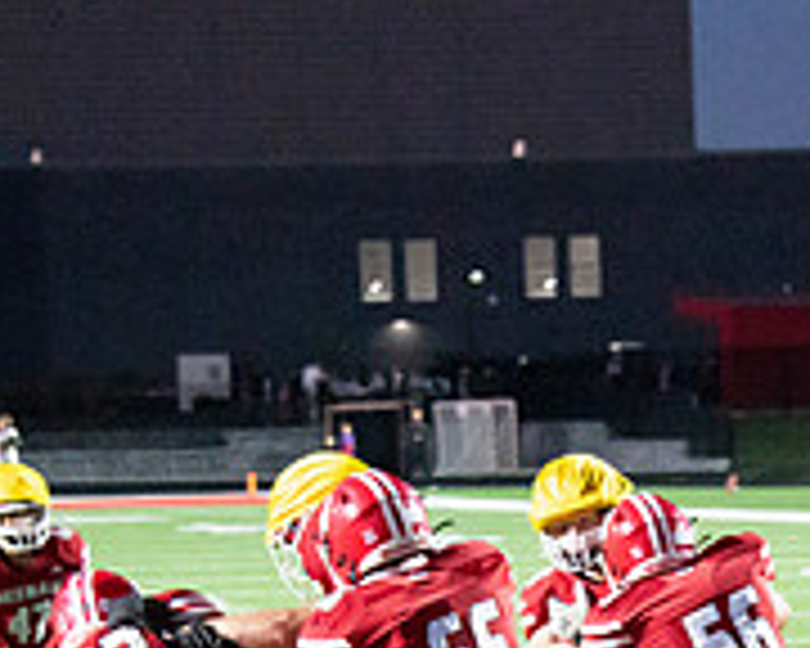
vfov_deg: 7.2
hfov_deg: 9.1
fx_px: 5082
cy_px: 862
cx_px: 738
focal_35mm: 212
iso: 25600
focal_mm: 70
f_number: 5.6
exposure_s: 1/500
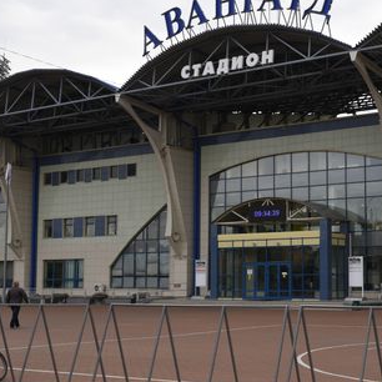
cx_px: 298
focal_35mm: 62
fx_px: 774
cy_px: 203
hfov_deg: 27.2
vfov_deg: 27.7
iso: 200
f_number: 5.6
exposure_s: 1/320
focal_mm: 32
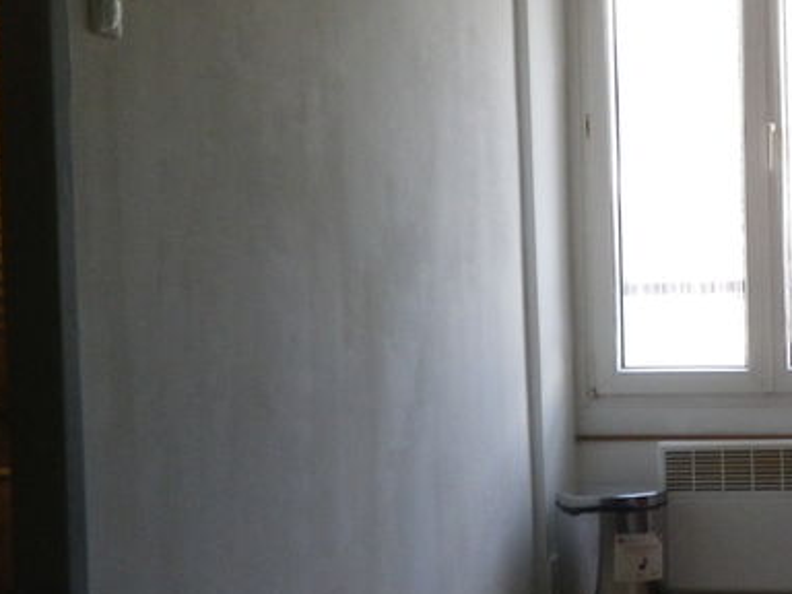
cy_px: 324
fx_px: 1670
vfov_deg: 20.2
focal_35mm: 73
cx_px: 654
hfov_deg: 26.1
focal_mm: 5
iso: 200
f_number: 3.5
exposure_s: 1/50
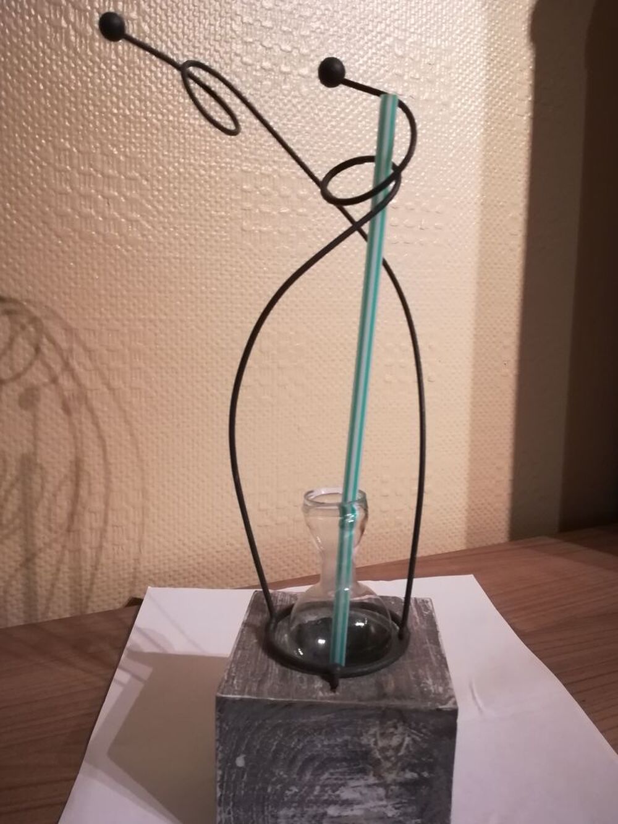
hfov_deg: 53.1
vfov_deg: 67.3
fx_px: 619
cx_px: 309
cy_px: 412
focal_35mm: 26
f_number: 2.2
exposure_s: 1/20
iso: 500
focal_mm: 3.83
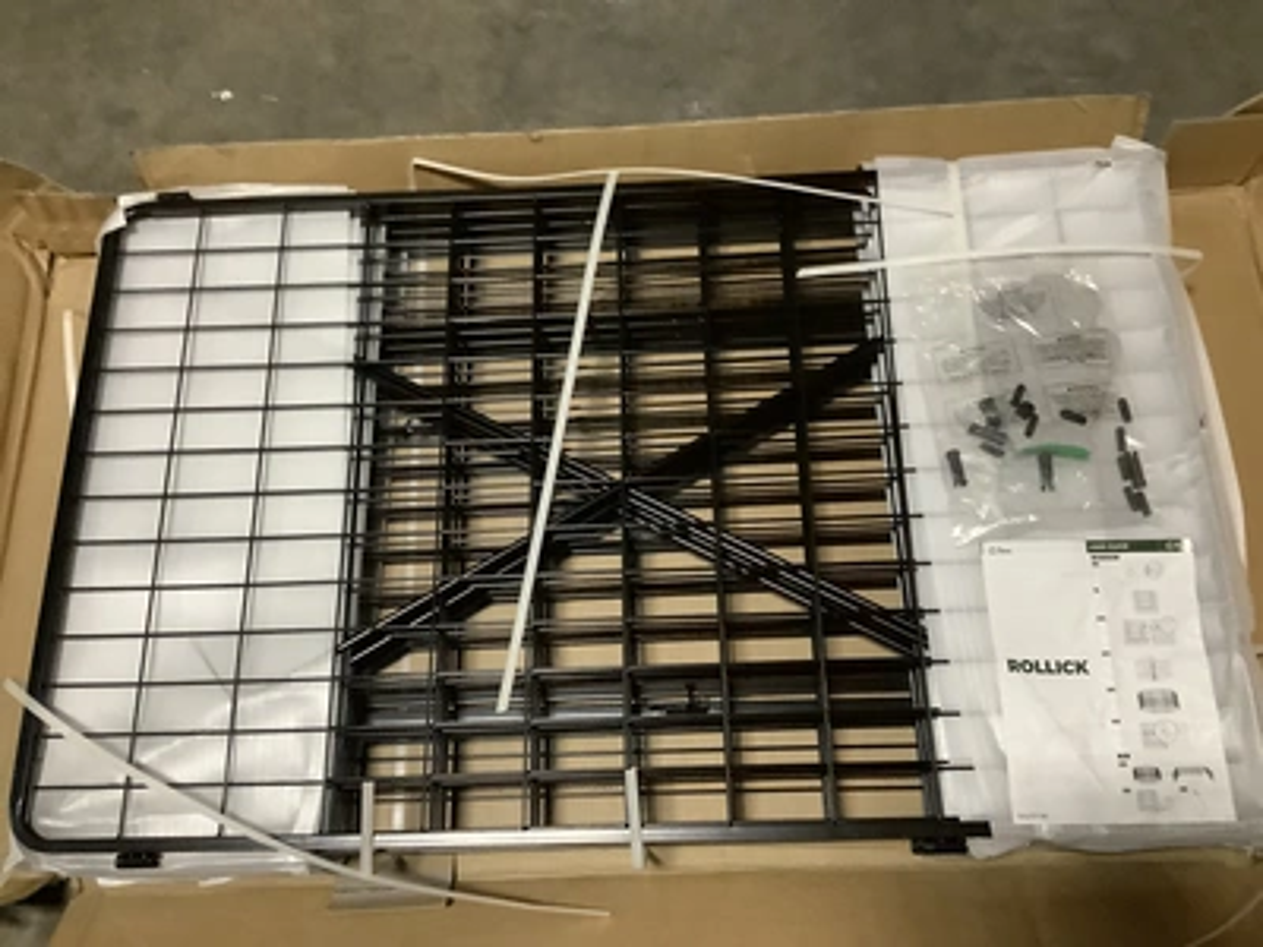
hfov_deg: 58.4
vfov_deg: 45.4
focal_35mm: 31
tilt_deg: -70.4
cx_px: 632
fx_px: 1131
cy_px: 474
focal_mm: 3.3
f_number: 2.4
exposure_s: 1/40
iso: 400
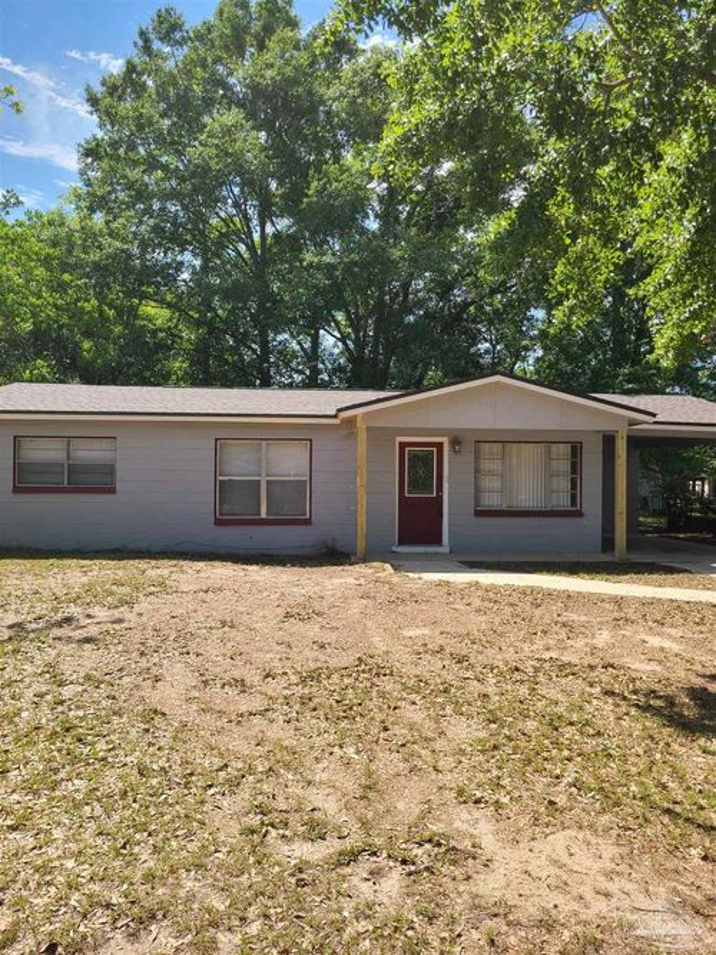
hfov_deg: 53.0
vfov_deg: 67.3
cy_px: 478
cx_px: 358
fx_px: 717
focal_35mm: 26
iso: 40
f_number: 1.8
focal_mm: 5.4
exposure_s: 1/1365
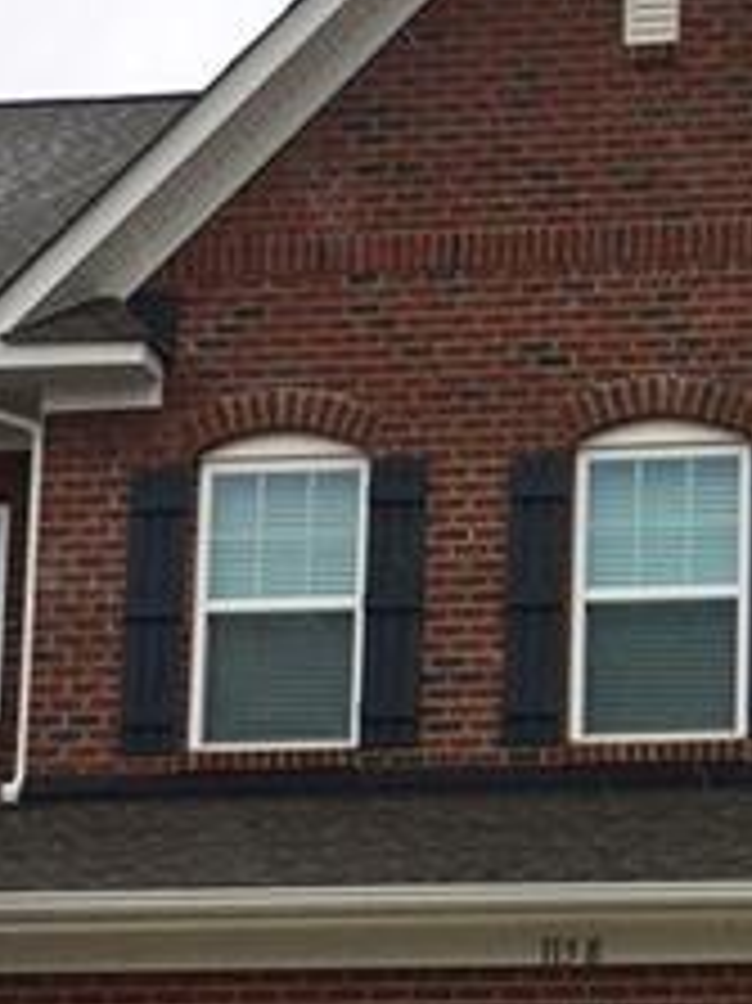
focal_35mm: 100
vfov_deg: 19.4
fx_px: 2899
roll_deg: +0.0
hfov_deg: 14.2
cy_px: 810
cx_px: 991
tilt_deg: +10.0
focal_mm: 4.15
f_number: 2.2
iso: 25
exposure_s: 1/430
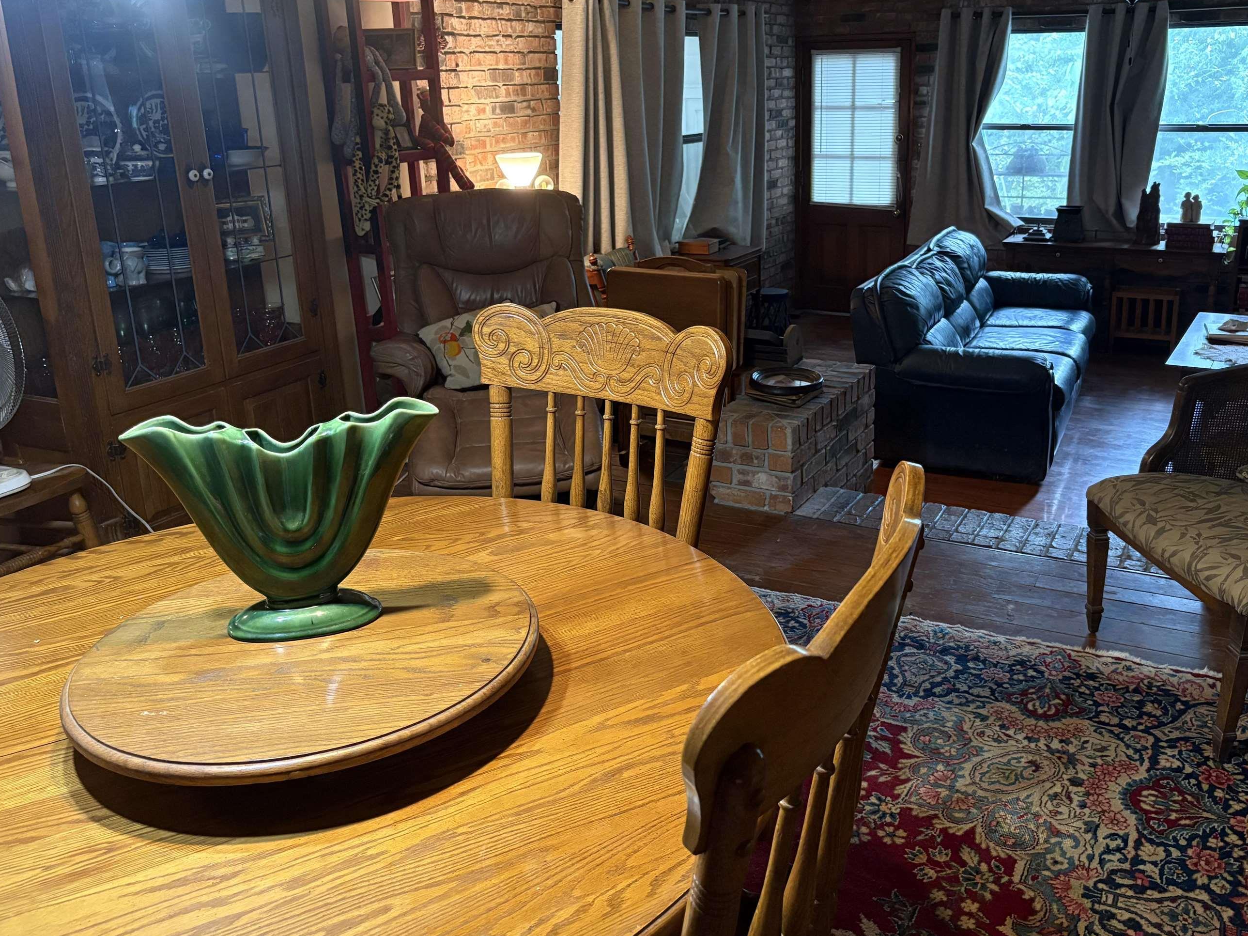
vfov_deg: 45.2
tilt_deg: -15.1
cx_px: 717
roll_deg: +2.0
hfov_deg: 58.1
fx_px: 1117
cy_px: 385
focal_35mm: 31
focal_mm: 5.96
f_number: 1.6
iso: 500
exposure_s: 1/60
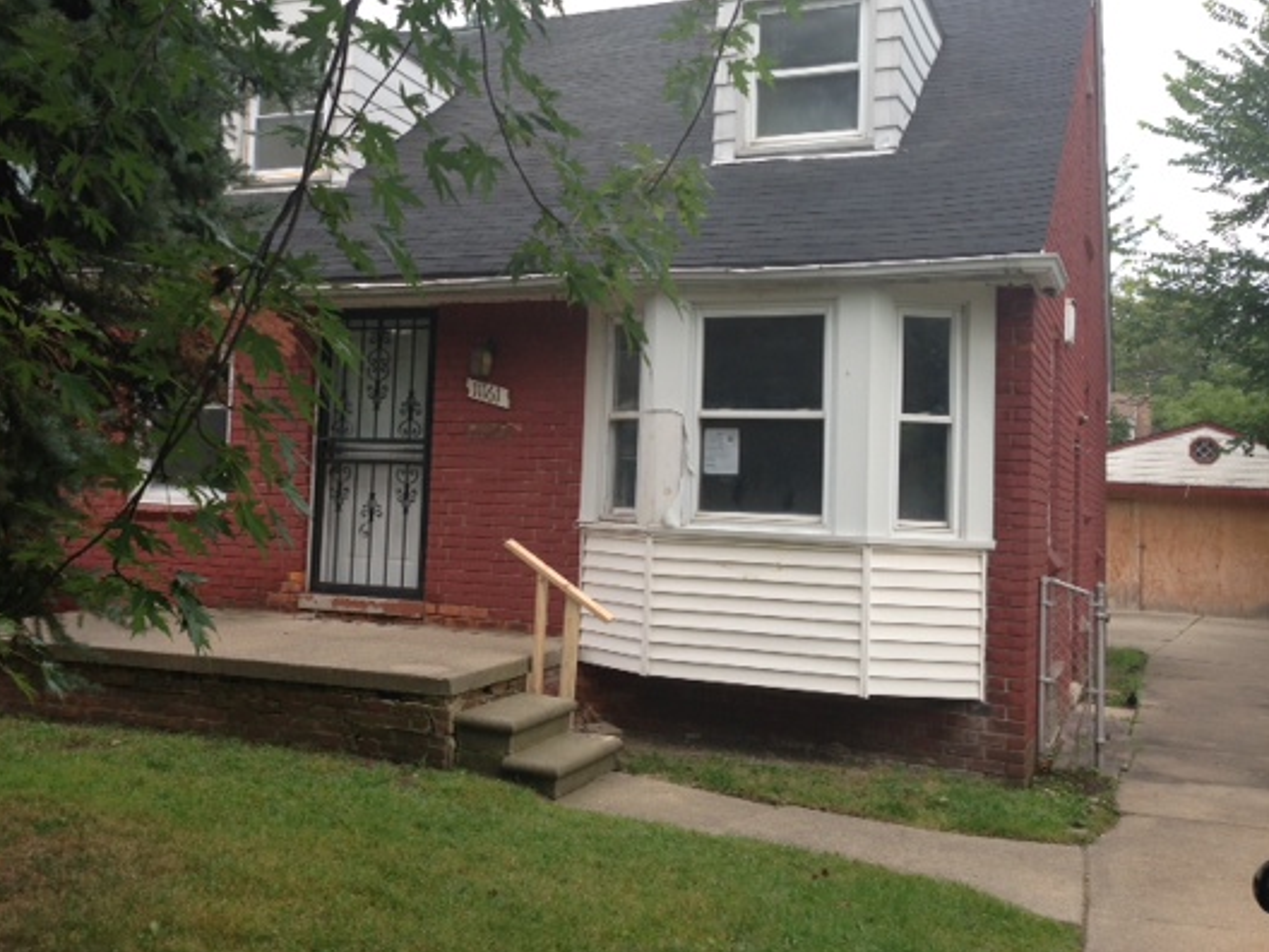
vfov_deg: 35.9
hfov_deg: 46.5
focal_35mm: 40
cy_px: 413
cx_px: 505
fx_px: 1466
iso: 50
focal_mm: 4.13
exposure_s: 1/158
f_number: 2.4
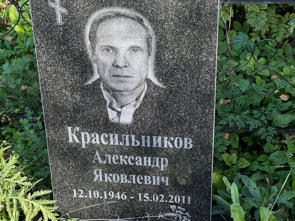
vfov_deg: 19.1
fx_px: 656
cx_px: 148
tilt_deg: -29.8
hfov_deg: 25.3
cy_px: 110
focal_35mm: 77
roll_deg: +1.6
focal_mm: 9
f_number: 2.8
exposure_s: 1/218
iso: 32
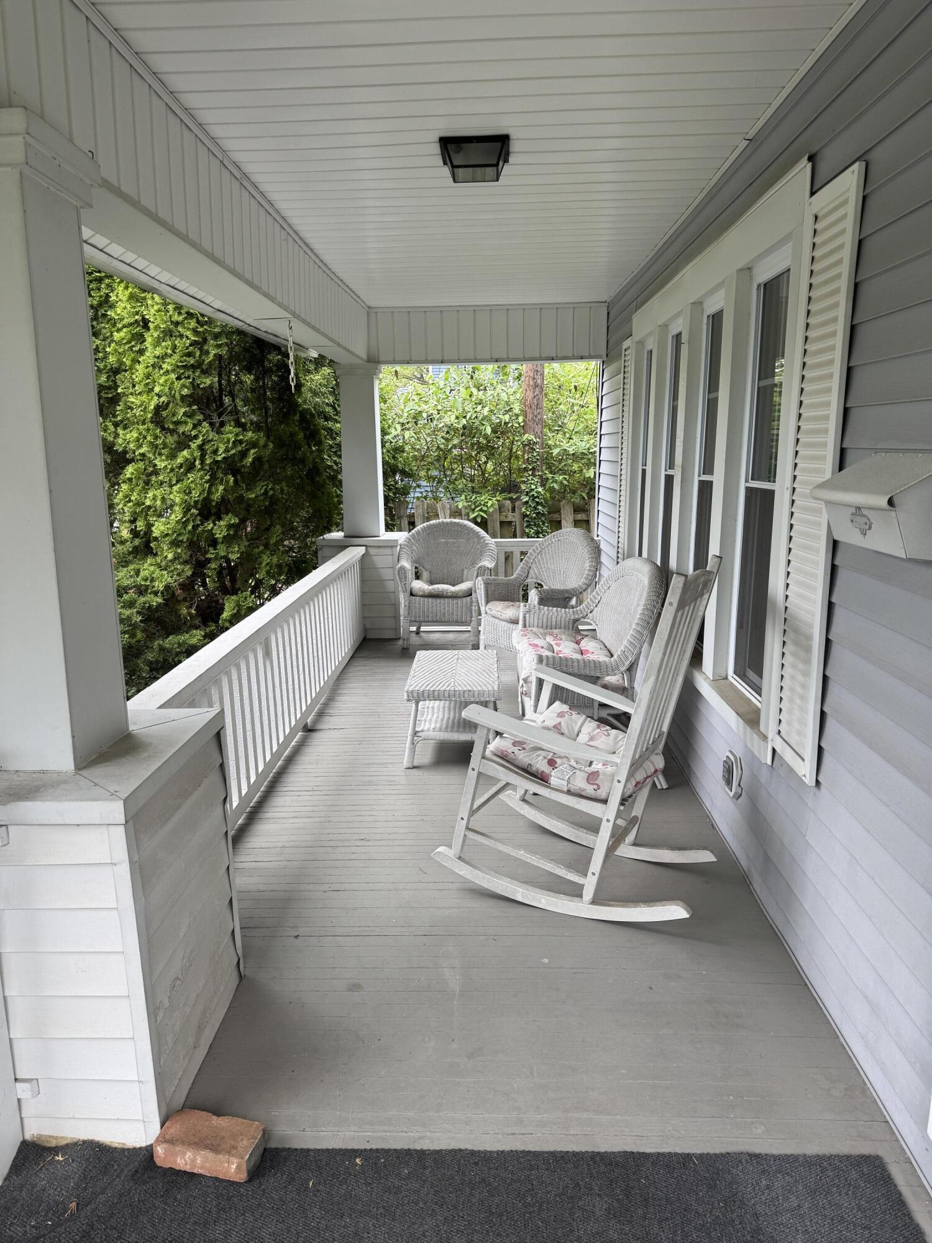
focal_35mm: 24
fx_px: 862
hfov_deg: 56.8
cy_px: 622
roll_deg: +0.4
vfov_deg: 71.6
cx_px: 466
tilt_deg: -12.1
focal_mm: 6.76
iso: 64
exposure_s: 1/121
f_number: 1.78
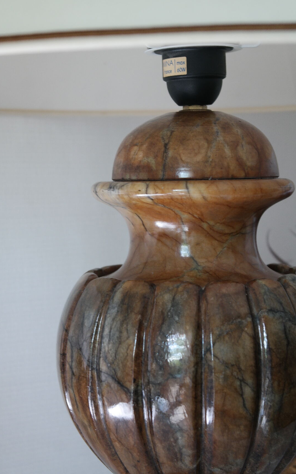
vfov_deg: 26.1
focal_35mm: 79
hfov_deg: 16.5
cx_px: 143
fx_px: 1020
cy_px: 236
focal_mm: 50
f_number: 5.6
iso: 400
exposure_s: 1/15
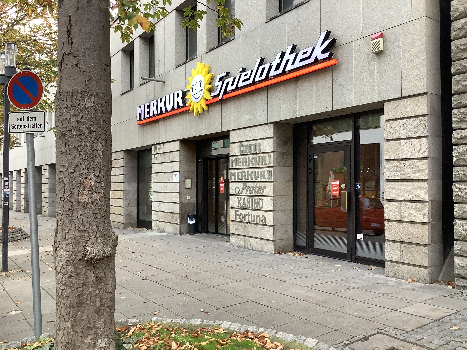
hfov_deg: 58.4
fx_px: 418
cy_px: 175
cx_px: 234
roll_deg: -1.3
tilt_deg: +1.3
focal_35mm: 31
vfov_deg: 45.4
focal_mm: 3.3
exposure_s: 1/50
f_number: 2.4
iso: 64
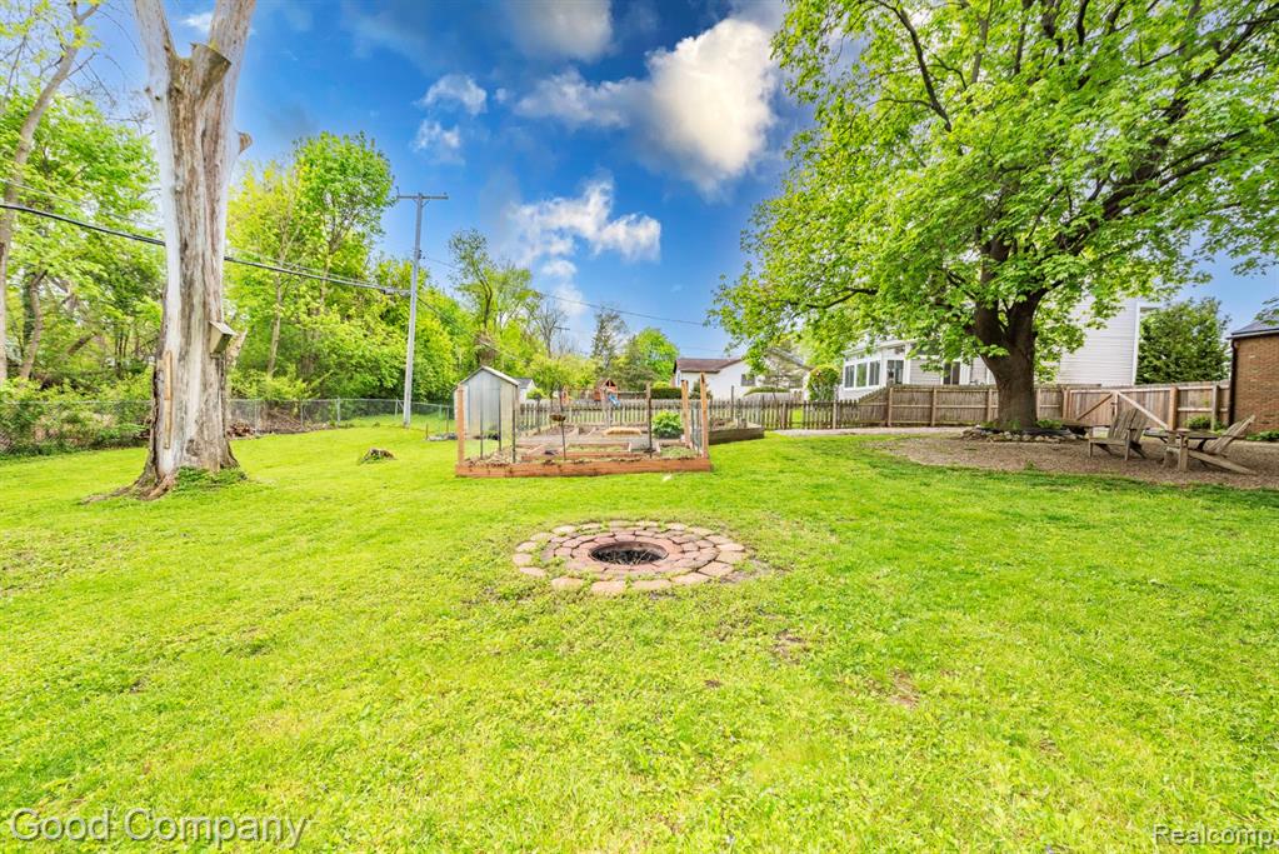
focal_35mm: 14
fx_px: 498
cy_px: 427
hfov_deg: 104.2
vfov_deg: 81.3
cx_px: 640
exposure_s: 1/60
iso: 100
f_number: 5.6
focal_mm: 14
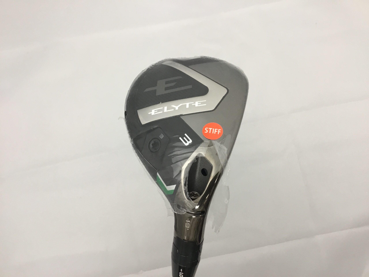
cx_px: 184
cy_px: 138
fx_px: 330
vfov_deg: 45.4
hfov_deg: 58.4
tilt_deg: -73.5
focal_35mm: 31
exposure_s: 1/33
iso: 40
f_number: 2.4
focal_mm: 3.3
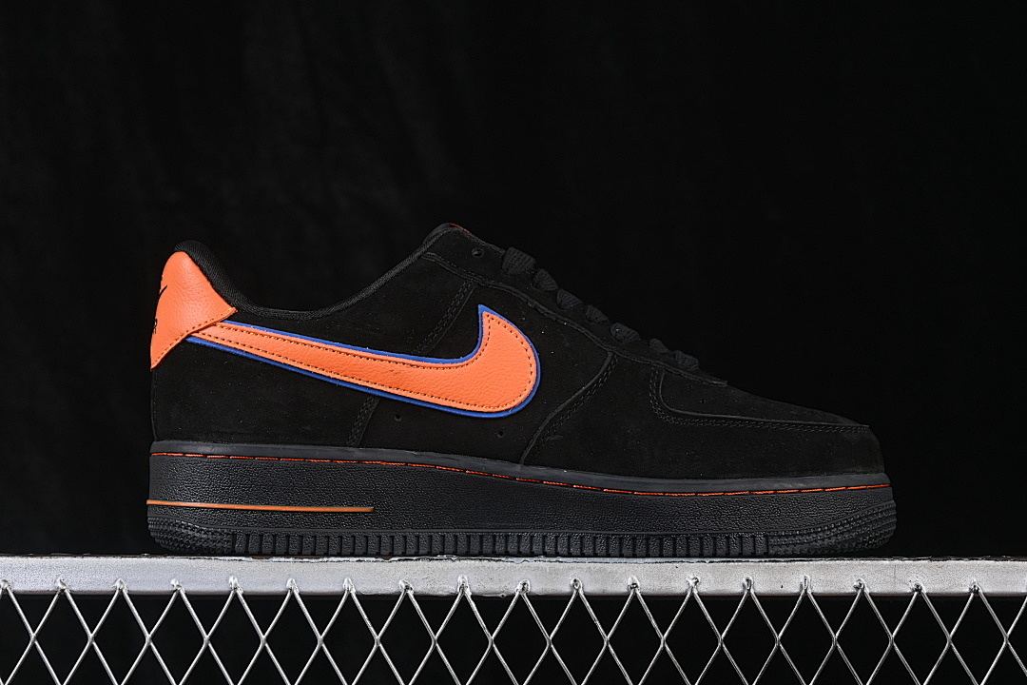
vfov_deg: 18.2
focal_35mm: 75
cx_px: 514
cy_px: 342
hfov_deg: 27.0
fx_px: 2139
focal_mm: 50
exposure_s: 1/60
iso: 160
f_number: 6.3
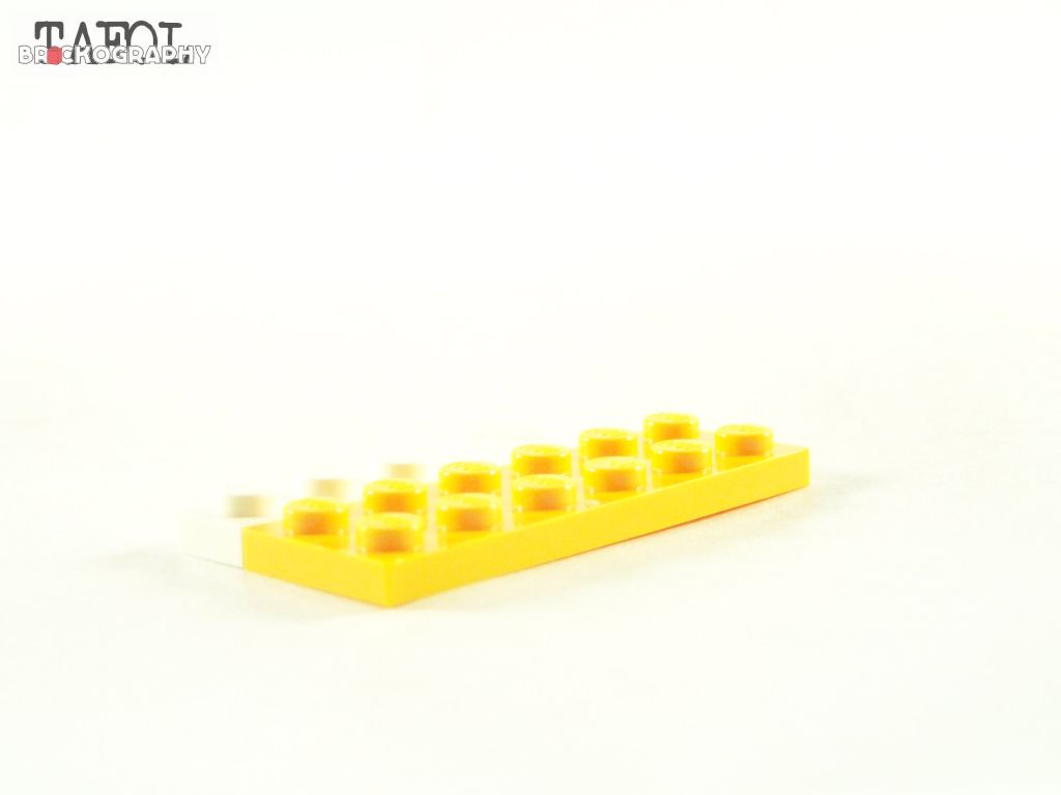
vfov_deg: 18.0
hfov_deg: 23.8
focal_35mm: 82
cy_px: 398
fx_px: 2513
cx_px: 530
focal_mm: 13.7
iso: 400
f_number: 3.2
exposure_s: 1/60
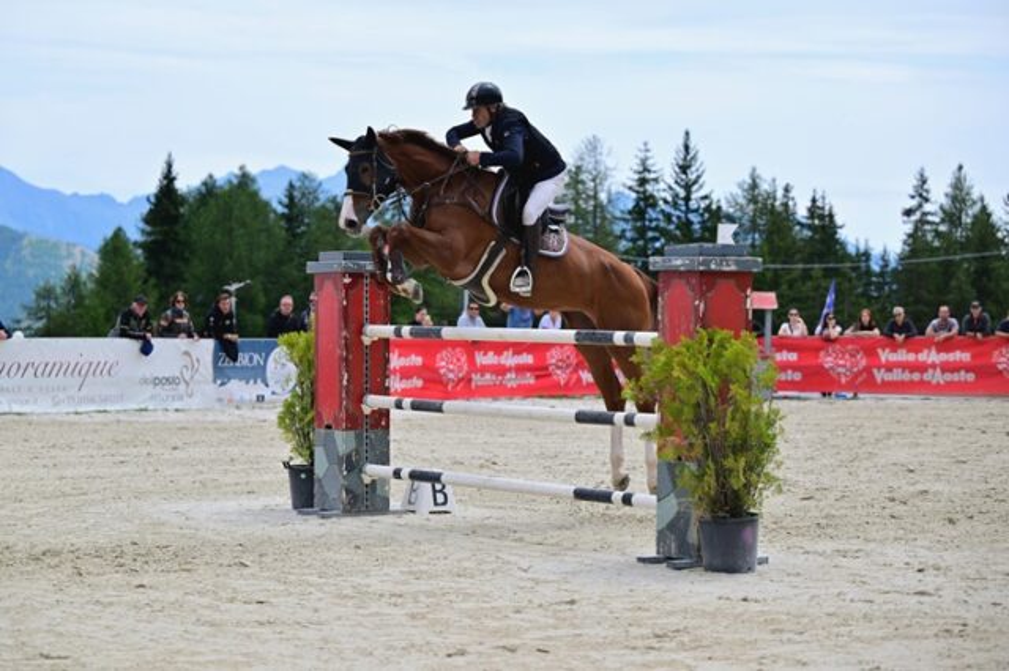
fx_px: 2549
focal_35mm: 91
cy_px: 336
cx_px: 504
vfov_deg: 15.0
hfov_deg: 22.4
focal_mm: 91
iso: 100
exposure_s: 1/1250
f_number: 3.2
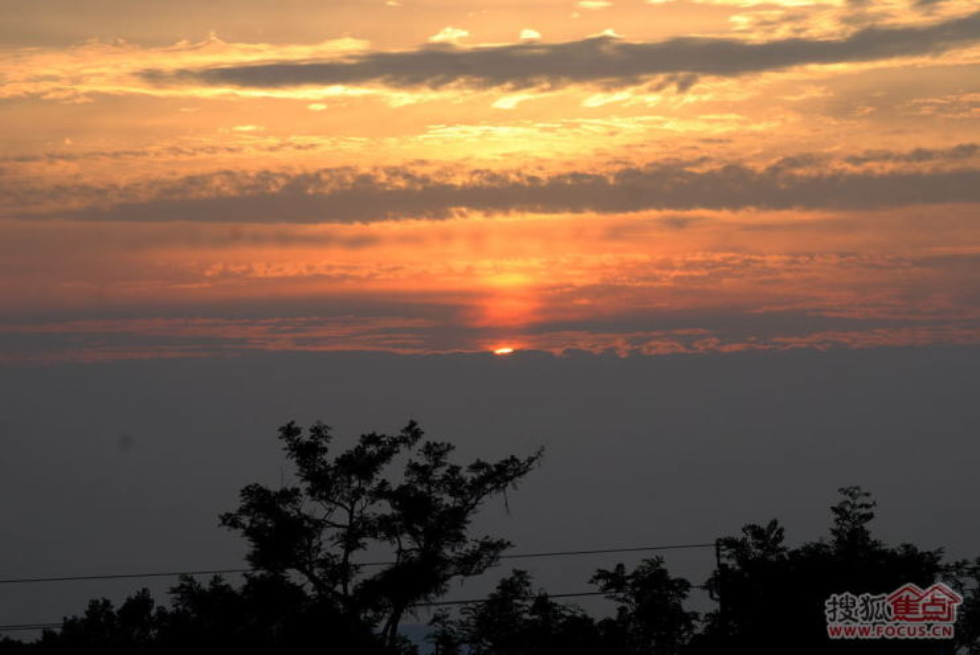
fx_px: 5722
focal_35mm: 210
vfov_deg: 6.6
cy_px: 328
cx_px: 490
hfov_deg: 9.8
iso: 200
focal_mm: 140
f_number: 9
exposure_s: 1/160
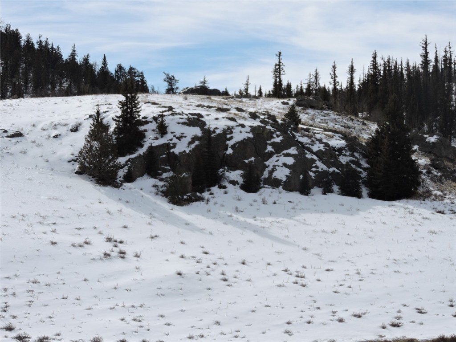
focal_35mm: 105
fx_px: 1383
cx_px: 228
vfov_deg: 14.1
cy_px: 171
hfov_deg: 18.7
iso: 100
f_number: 4.2
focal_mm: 18.7
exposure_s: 1/1000
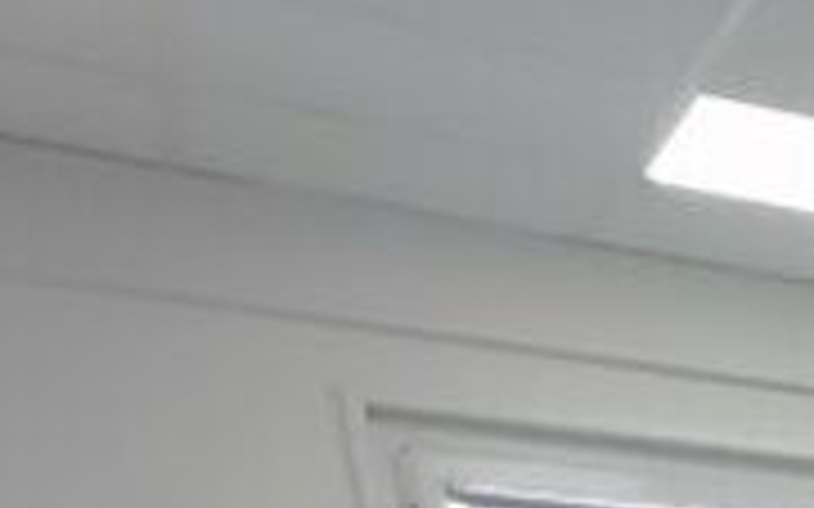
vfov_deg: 11.6
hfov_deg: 13.4
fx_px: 1685
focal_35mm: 76
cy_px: 1434
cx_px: 2168
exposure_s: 1/100
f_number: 2.2
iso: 135
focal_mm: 1.66
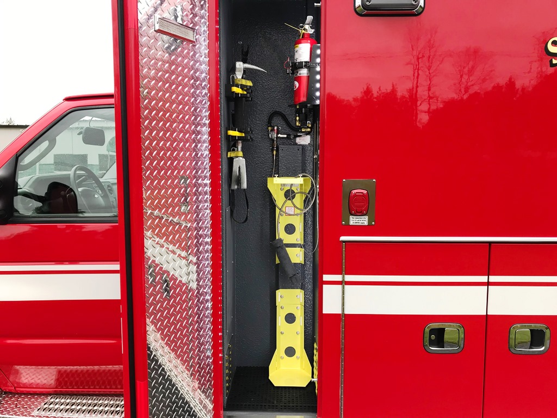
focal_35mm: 28
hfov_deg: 63.4
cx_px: 278
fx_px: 451
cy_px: 209
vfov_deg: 49.7
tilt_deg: -3.1
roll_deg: -0.6
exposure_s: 1/60
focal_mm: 3.99
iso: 25
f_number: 1.8
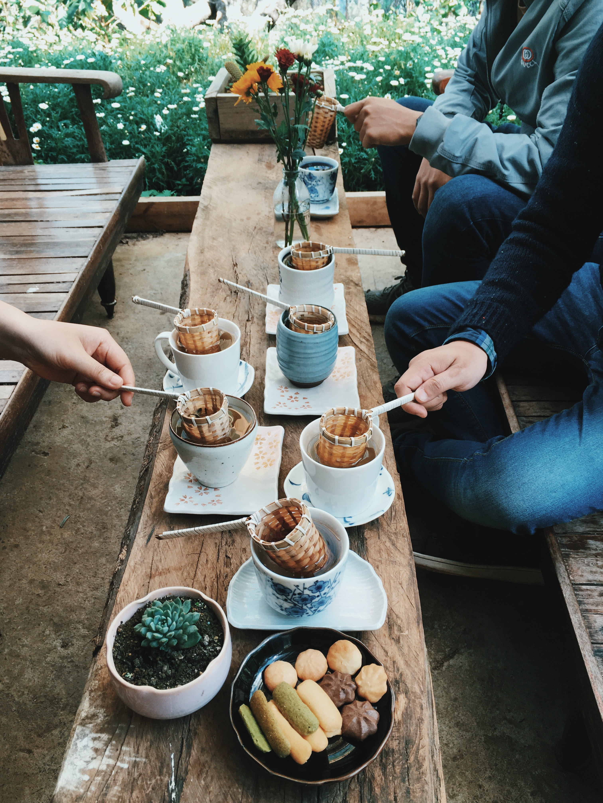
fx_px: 674
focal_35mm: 29
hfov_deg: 48.2
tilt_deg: -41.3
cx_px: 302
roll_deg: +2.0
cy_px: 402
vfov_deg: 61.7
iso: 32
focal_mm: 4.15
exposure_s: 1/100
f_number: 2.2
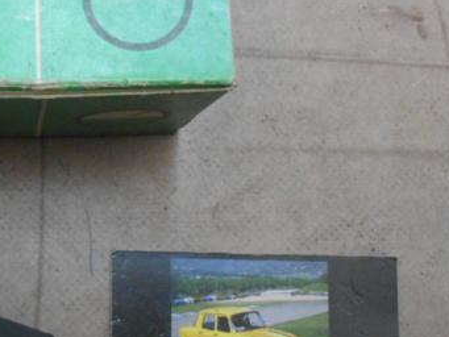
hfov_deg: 30.3
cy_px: 161
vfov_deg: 24.0
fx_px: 792
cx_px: 42
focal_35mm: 61
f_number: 3.5
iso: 400
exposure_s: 1/30
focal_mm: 4.6
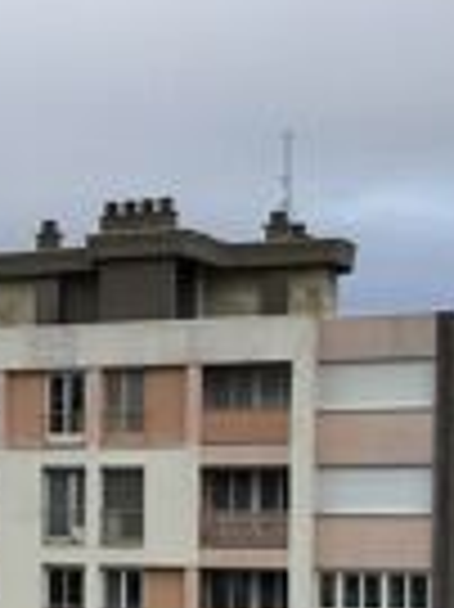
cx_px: -216
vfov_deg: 19.6
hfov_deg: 14.2
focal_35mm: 98
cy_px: 561
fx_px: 1716
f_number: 2.4
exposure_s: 1/144
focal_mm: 3.3
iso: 25
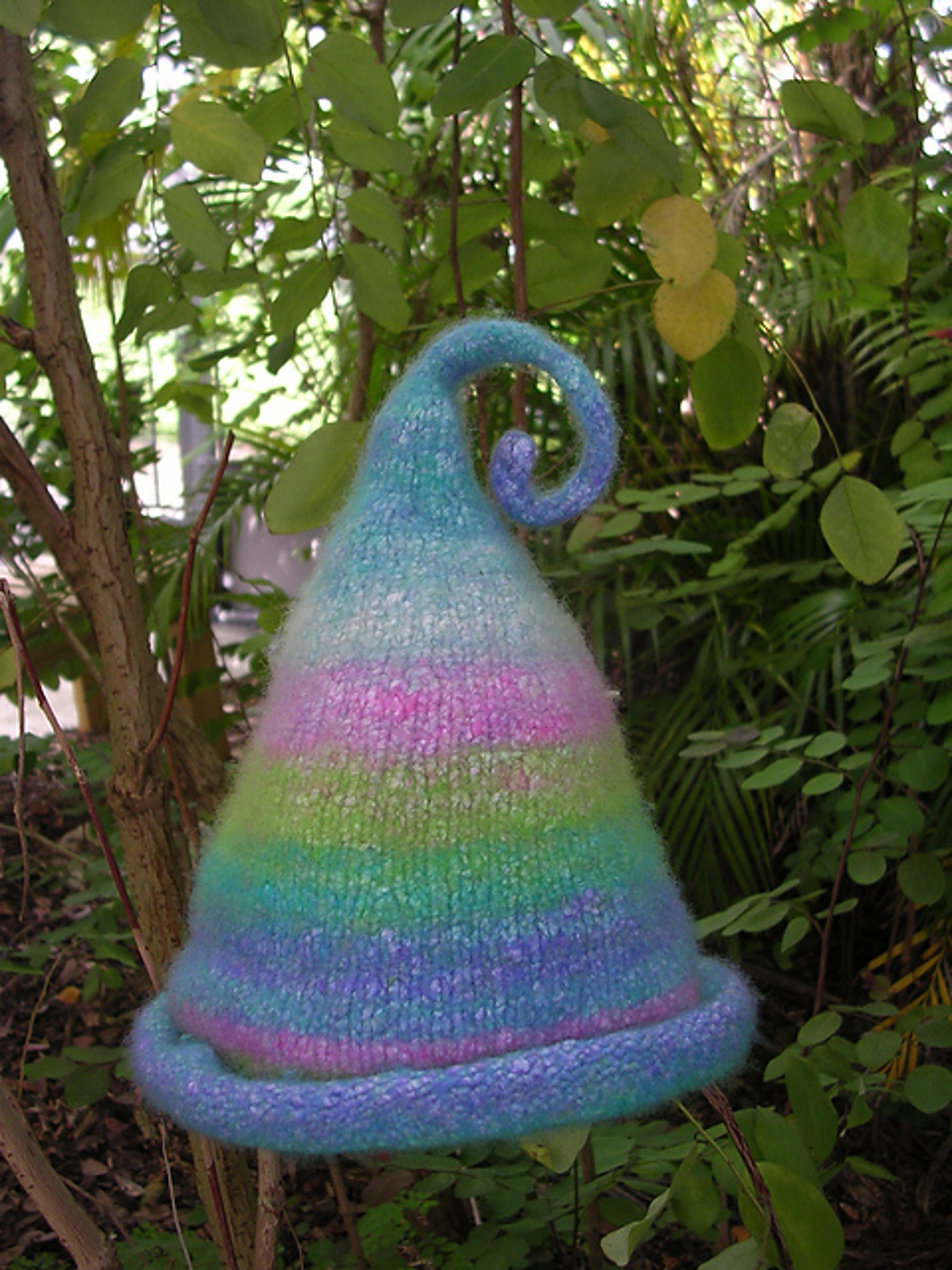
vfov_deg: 49.0
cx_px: 476
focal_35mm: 38
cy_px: 635
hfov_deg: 37.7
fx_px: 1393
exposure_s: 1/30
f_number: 2.8
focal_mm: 5.8
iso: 100
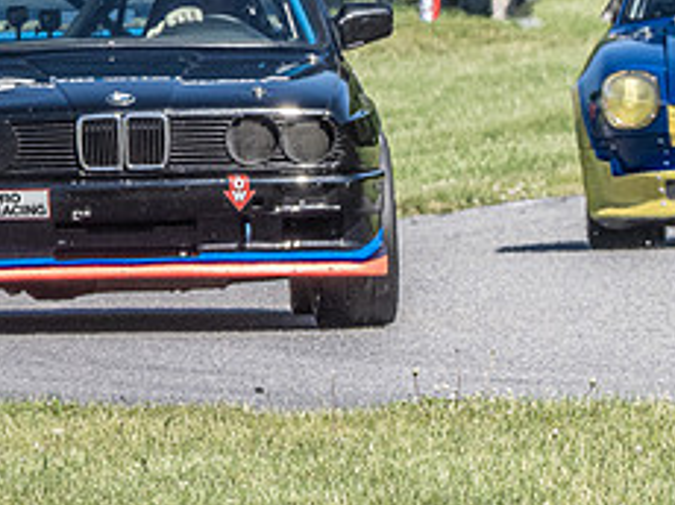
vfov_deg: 0.8
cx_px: 811
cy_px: 271
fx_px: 37225
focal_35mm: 1911
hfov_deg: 1.0
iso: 400
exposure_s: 1/640
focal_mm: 300
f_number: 10
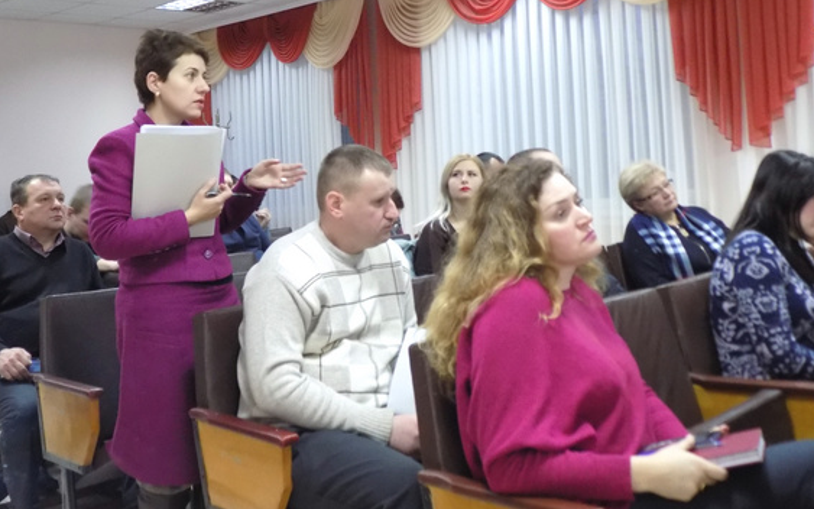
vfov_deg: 31.0
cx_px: 380
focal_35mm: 41
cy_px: 163
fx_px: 910
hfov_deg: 48.2
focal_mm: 6.1
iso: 400
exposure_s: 1/13
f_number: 3.4
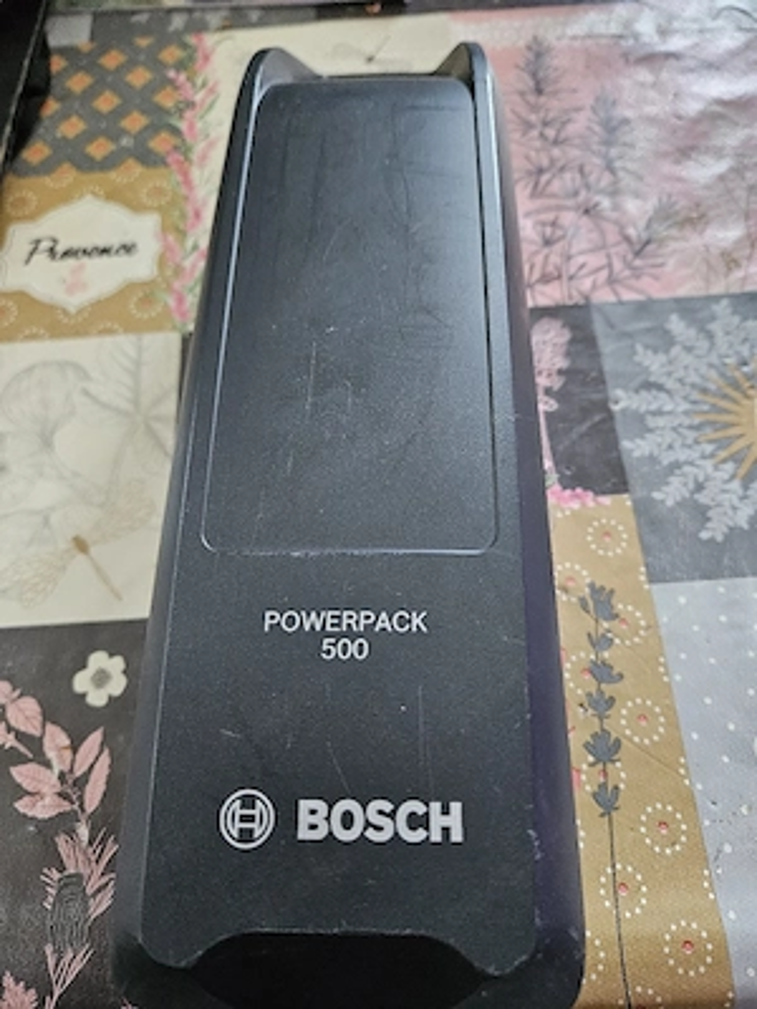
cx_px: 378
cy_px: 504
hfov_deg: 58.9
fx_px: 671
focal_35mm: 23
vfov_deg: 73.9
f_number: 1.8
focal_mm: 5.4
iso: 1000
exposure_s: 1/101
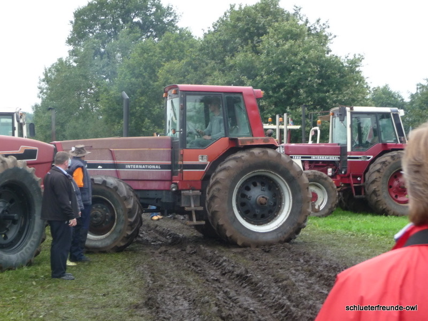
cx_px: 214
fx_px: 890
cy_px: 160
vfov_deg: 20.4
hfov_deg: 27.0
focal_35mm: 72
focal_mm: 12.2
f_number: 4.6
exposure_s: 1/80
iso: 200
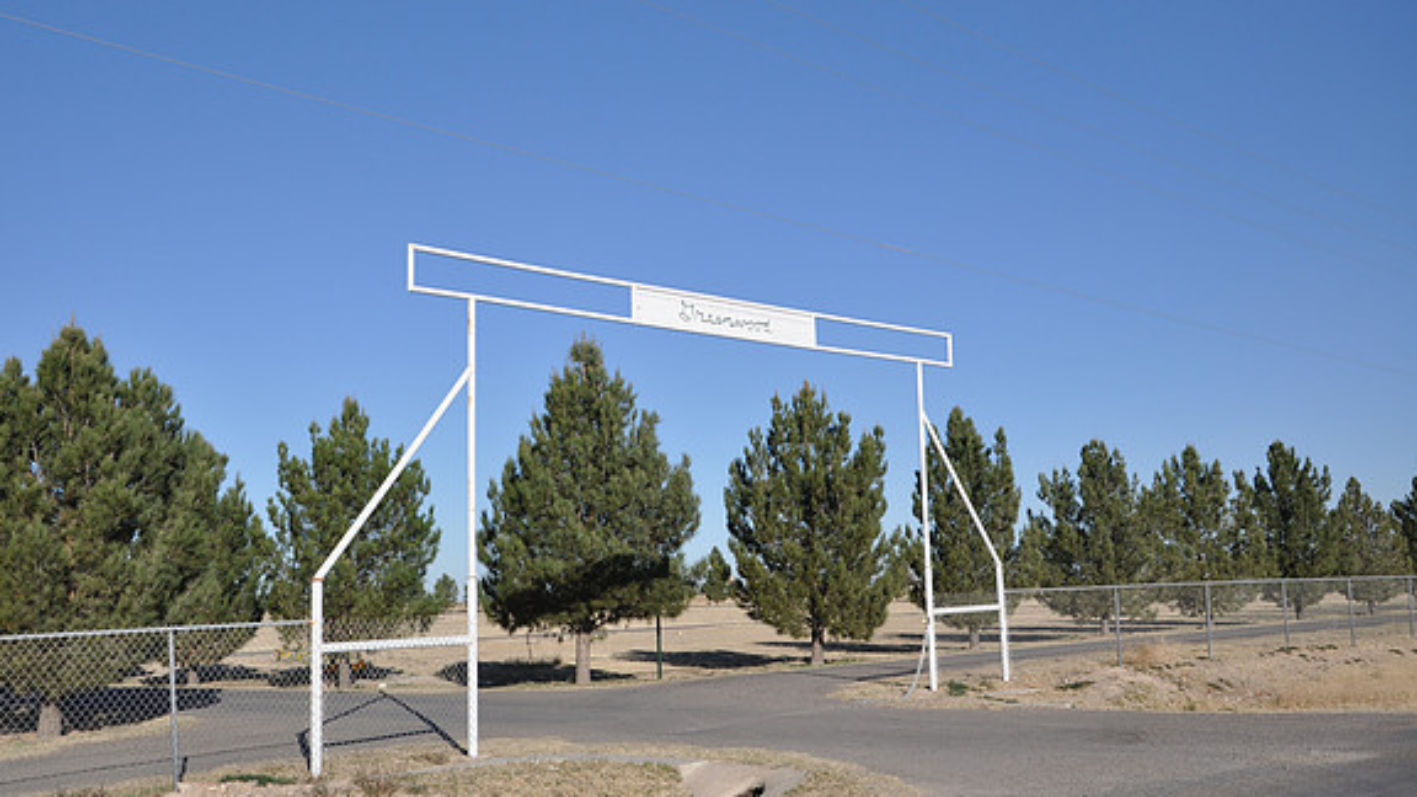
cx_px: 708
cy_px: 338
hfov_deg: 51.0
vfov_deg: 30.0
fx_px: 1485
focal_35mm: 40
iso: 200
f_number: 8
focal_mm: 25
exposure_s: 1/250
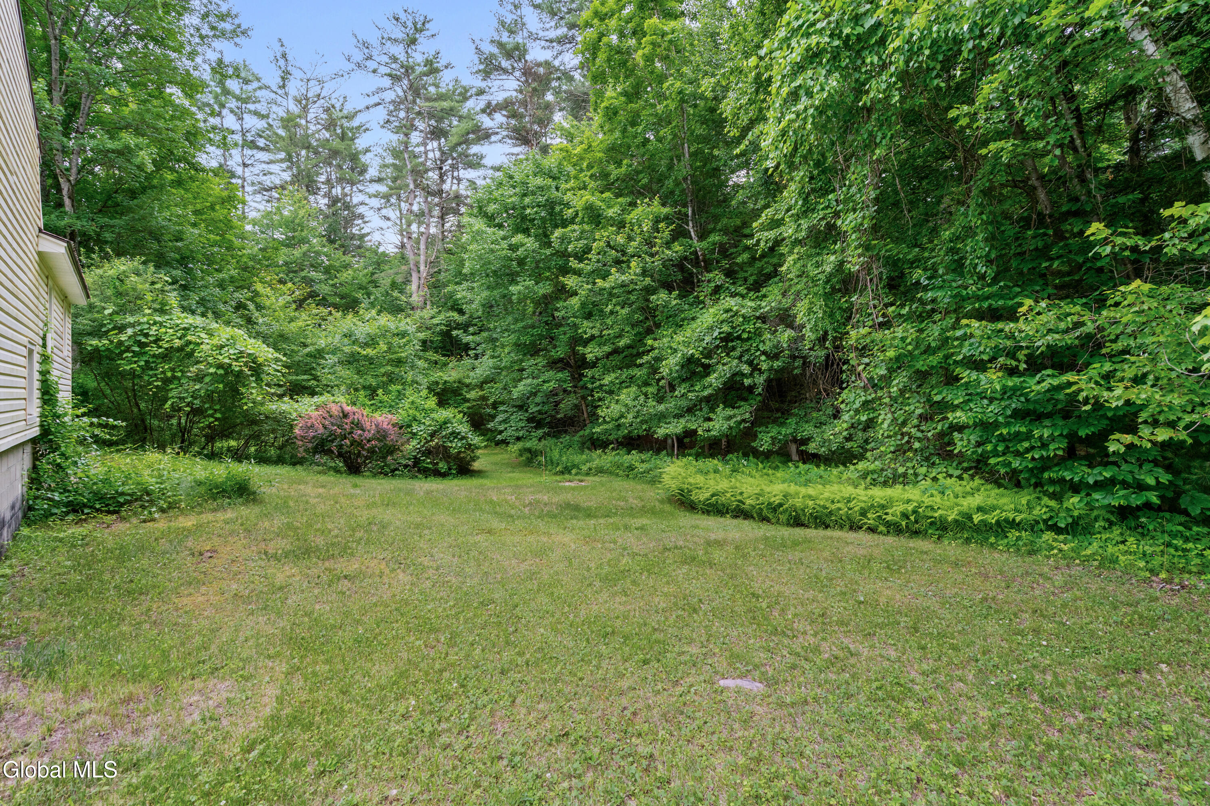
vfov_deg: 73.7
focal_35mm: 16
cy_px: 403
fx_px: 538
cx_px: 605
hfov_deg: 96.7
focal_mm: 16
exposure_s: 1/125
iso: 640
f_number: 8
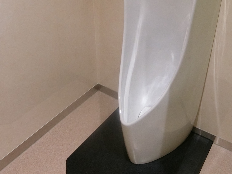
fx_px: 255
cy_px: 43
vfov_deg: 36.8
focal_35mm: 38
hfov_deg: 48.4
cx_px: 148
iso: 400
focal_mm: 4.06
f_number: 2.7
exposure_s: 1/125
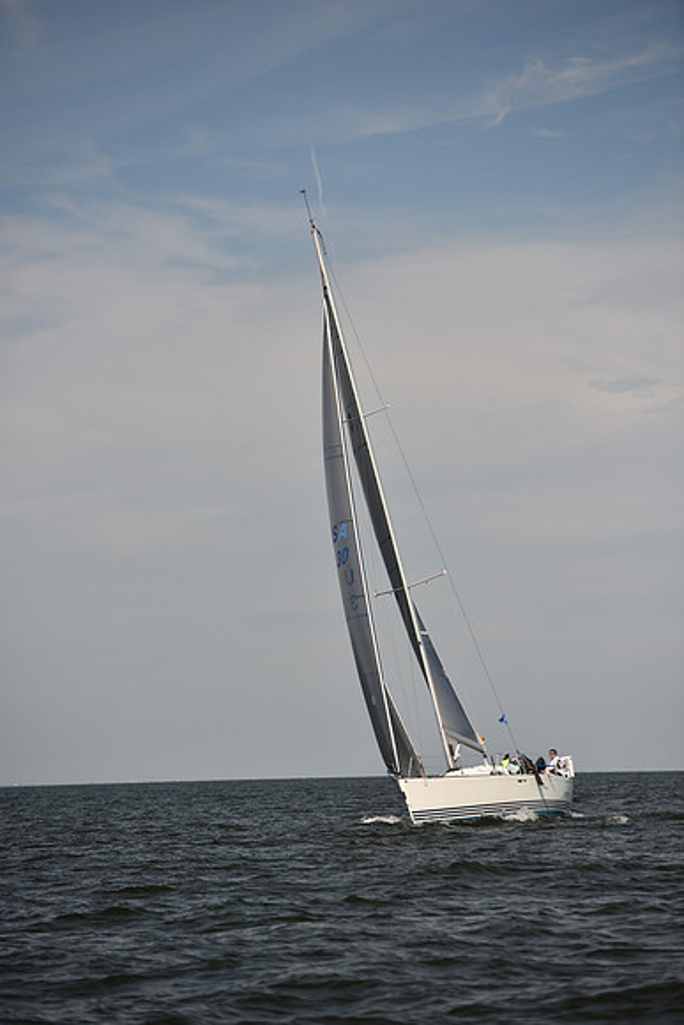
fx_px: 3703
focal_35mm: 130
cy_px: 512
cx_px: 342
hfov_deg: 10.6
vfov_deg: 15.8
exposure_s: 1/2500
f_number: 3.2
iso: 250
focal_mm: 130
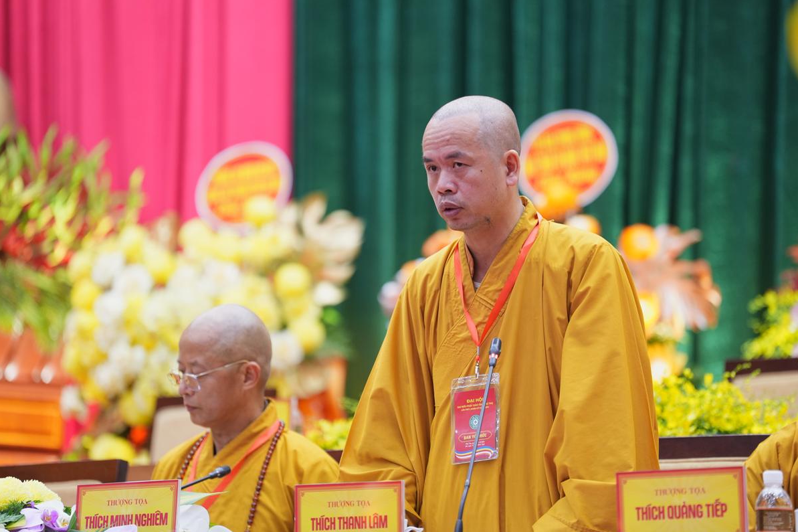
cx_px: 399
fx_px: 3856
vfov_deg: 7.9
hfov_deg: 11.8
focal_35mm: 174
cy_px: 266
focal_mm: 173
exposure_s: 1/125
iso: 1600
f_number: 2.8
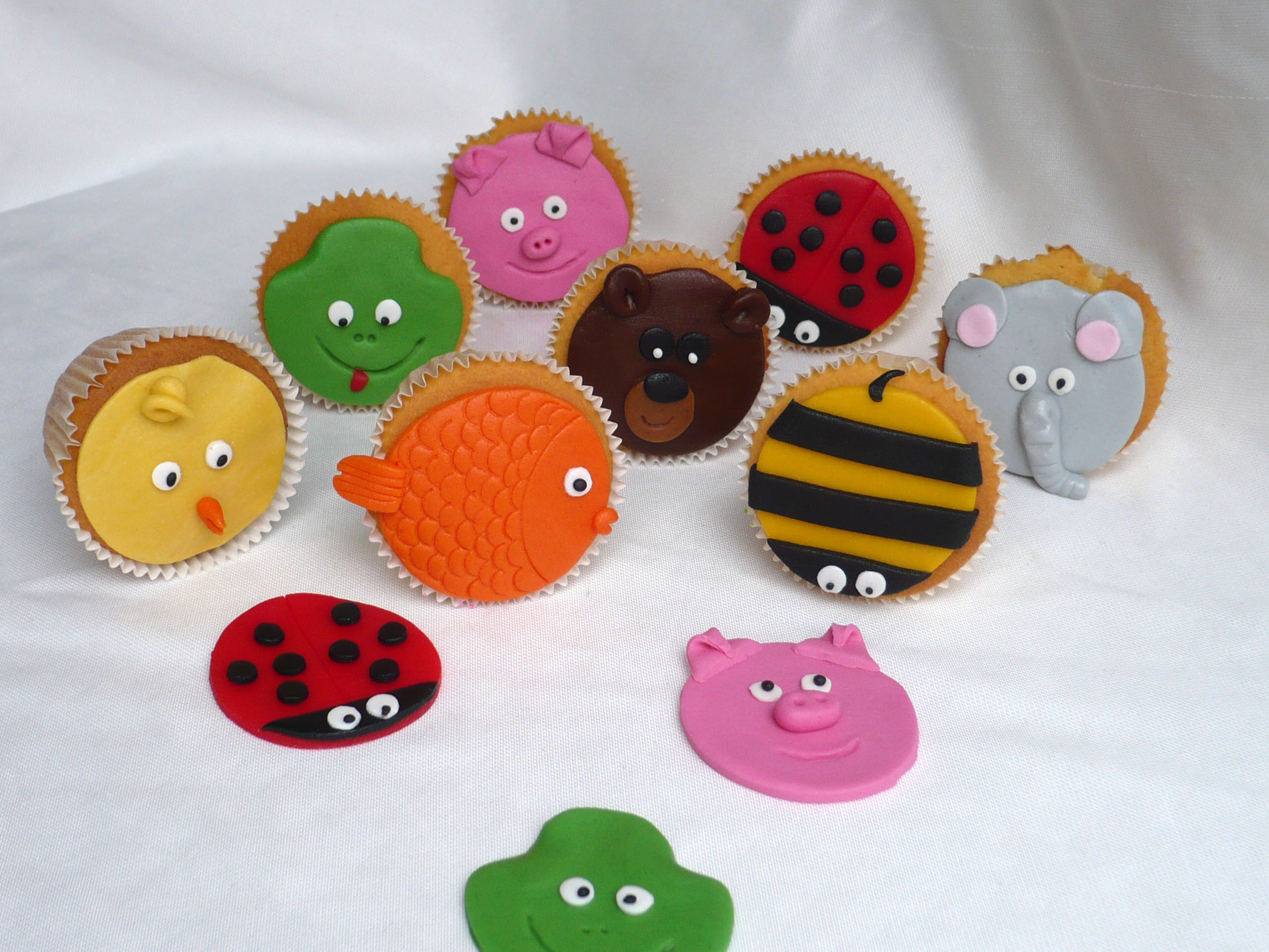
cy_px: 476
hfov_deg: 35.5
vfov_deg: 27.0
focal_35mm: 54
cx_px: 634
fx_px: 1980
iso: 100
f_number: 3.2
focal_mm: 7.5
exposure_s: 1/50
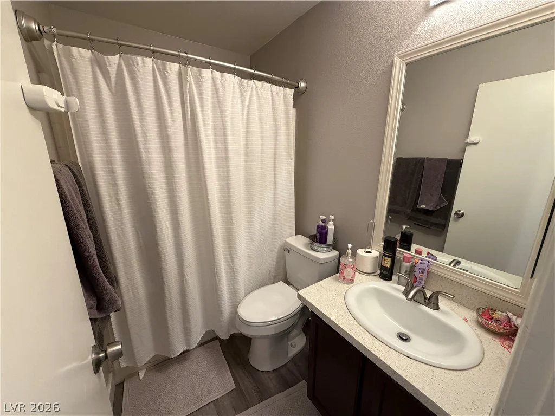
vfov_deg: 85.7
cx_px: 278
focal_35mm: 14
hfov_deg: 102.1
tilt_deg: -14.0
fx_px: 224
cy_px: 208
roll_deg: -0.2
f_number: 2.2
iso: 320
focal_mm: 2.22
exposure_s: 1/60
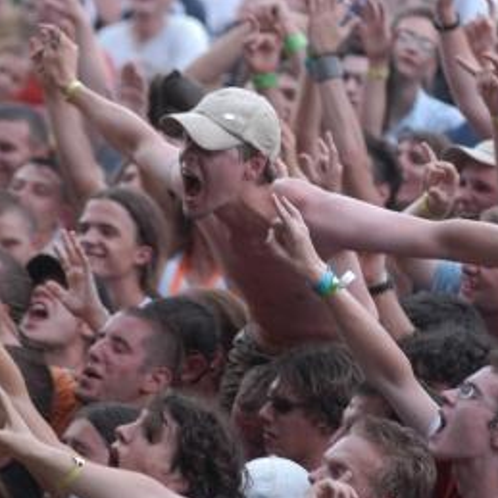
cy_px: 251
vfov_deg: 6.6
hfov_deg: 6.6
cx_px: 352
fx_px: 4324
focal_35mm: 266
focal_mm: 135
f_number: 4
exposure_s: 1/200
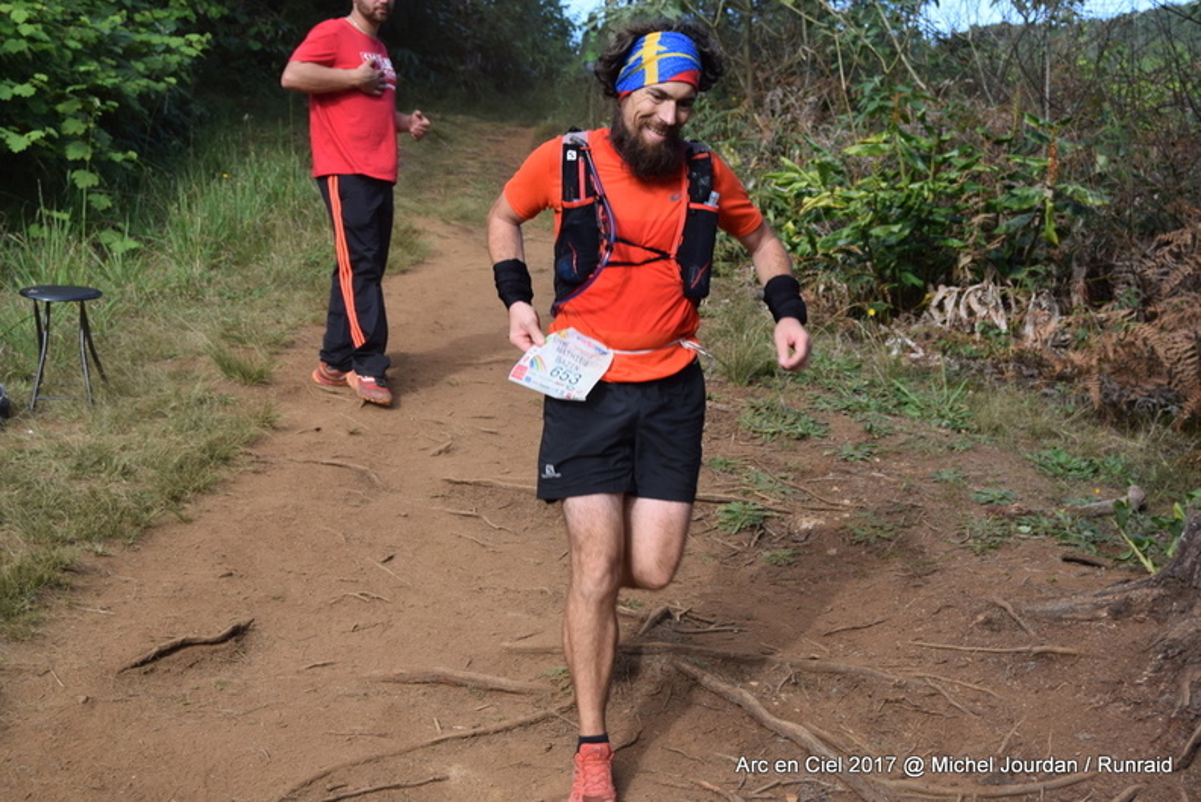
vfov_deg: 26.5
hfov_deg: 38.9
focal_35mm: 51
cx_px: 600
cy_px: 401
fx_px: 1702
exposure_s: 1/250
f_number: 8
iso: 280
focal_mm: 34
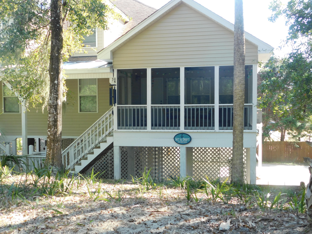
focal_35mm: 40
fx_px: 361
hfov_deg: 46.8
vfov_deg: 36.0
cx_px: 156
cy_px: 117
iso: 125
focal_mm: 7.1
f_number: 3.6
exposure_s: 1/80
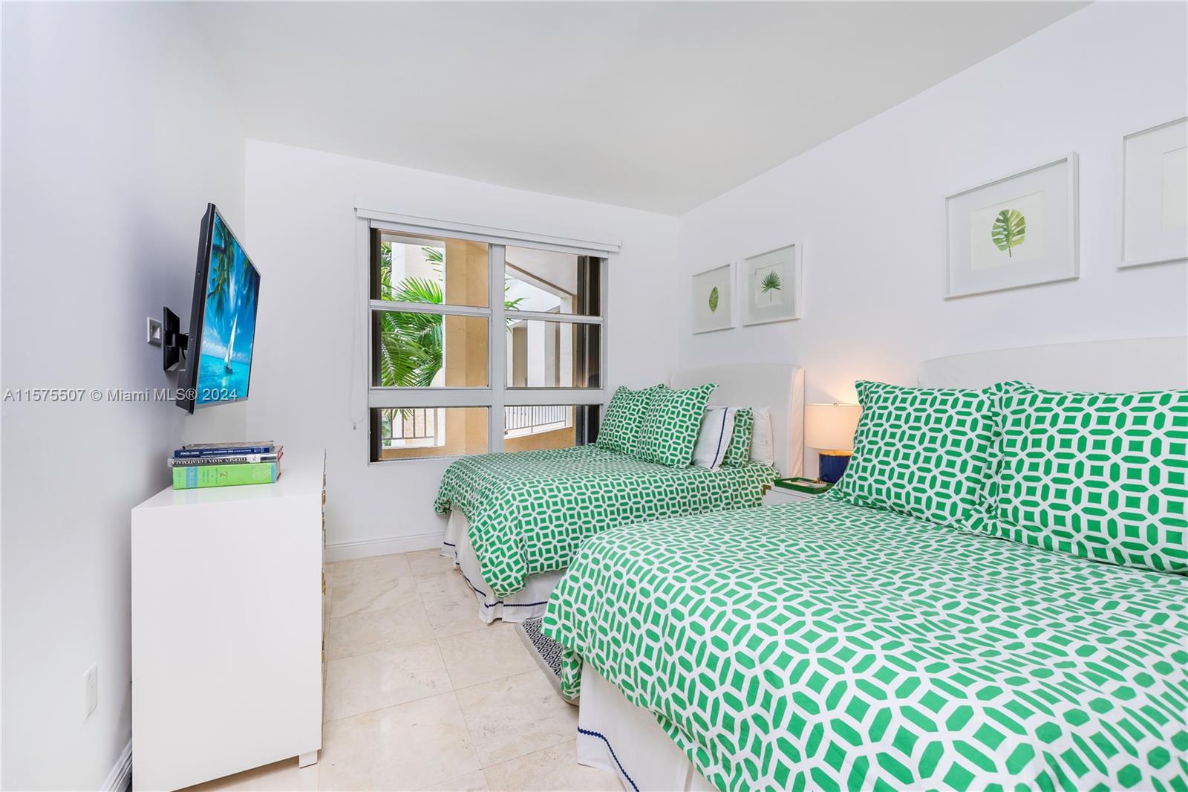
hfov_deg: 100.4
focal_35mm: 15
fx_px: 495
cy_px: 396
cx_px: 594
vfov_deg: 77.3
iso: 250
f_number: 6.3
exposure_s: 1/20
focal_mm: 10
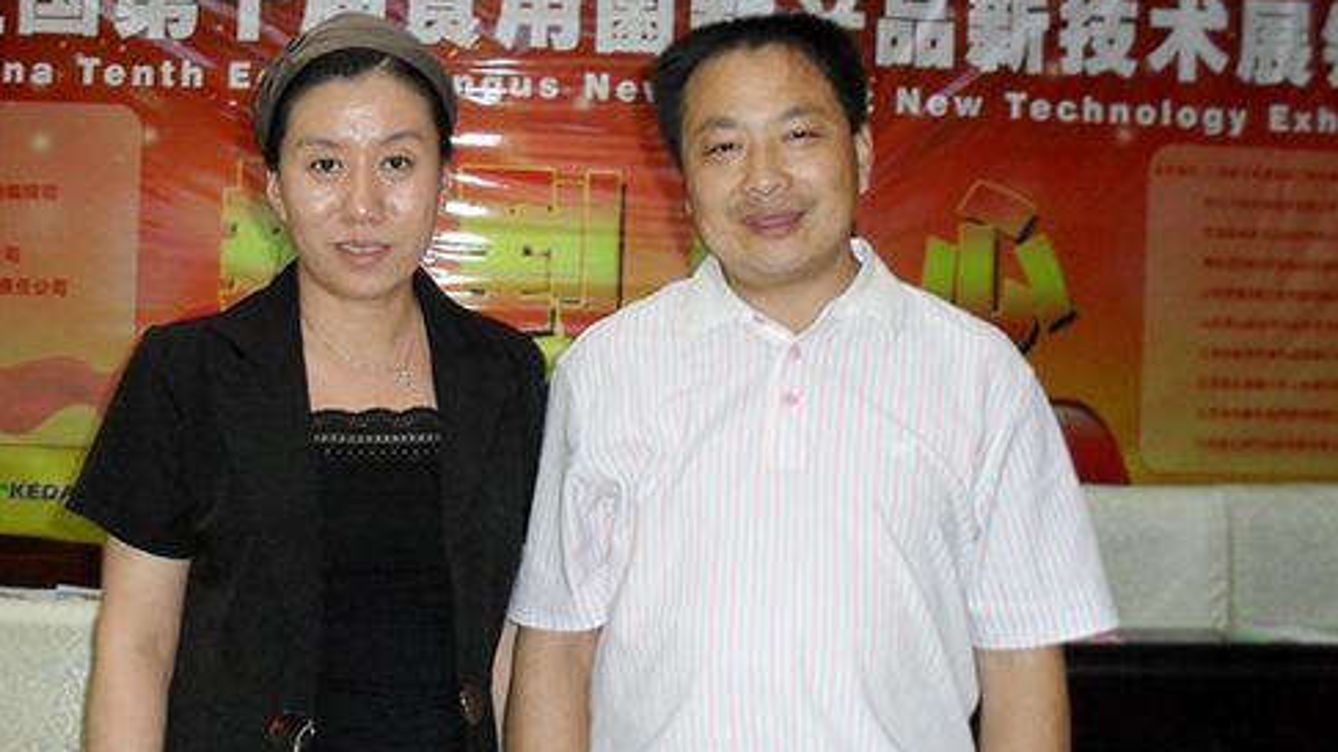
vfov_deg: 23.5
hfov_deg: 40.5
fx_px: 1809
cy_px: 353
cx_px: 584
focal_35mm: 51
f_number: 3.2
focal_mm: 6.3
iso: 200
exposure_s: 1/45
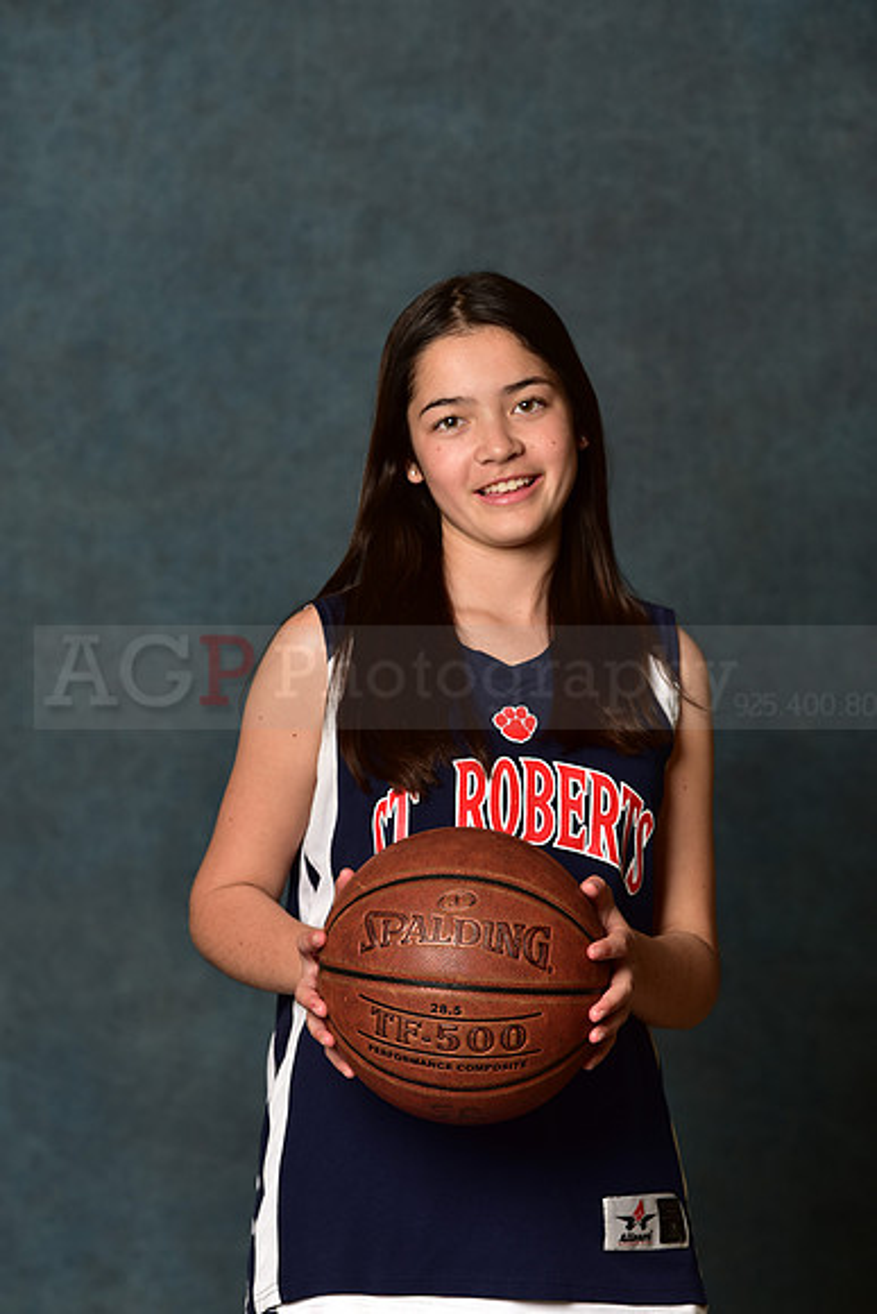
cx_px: 438
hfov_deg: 8.6
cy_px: 657
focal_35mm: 160
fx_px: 5843
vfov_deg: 12.8
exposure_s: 1/200
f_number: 4.5
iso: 200
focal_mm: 160
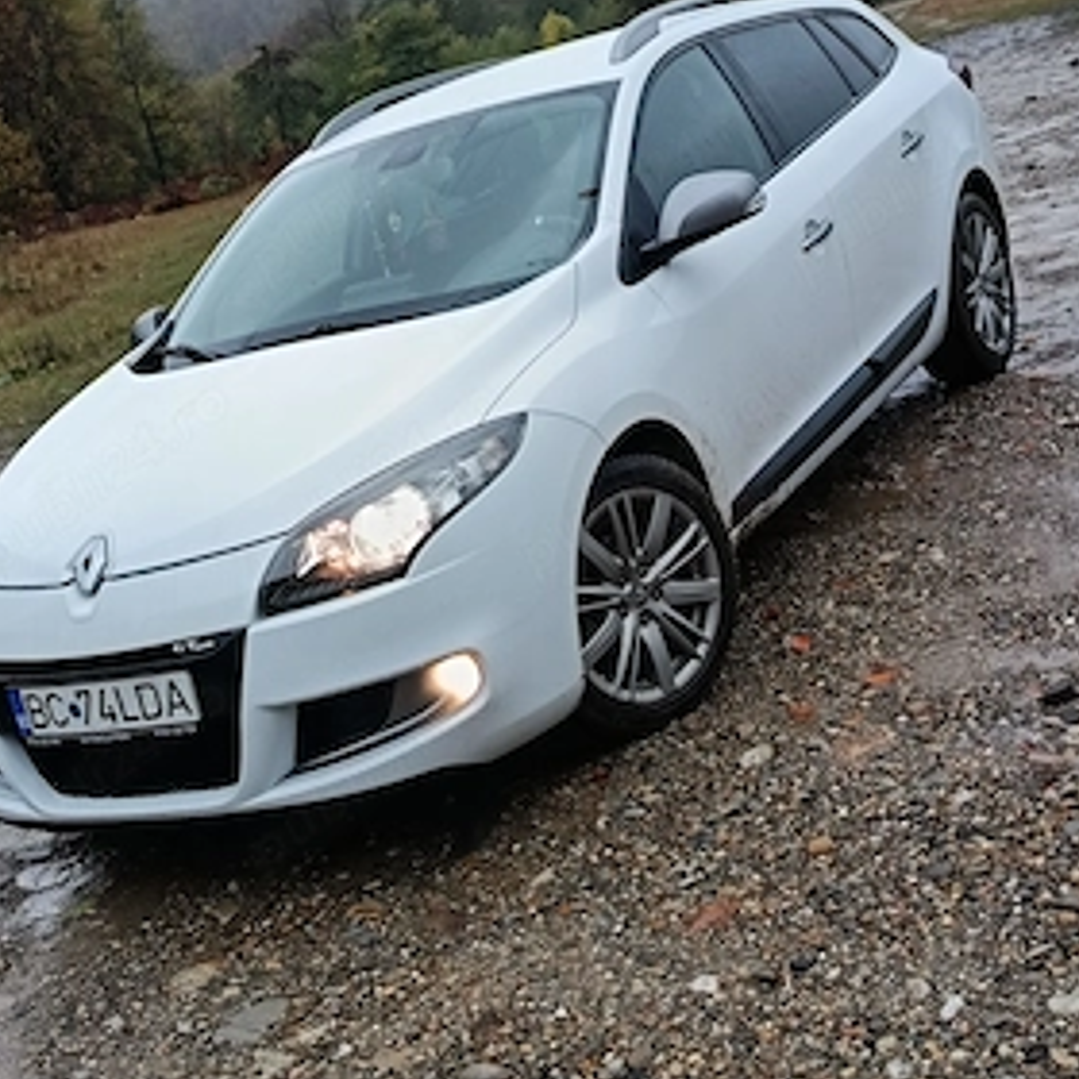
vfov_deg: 32.2
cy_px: 543
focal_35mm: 53
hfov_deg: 32.2
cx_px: 509
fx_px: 1869
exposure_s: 1/100
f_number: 1.75
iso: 472
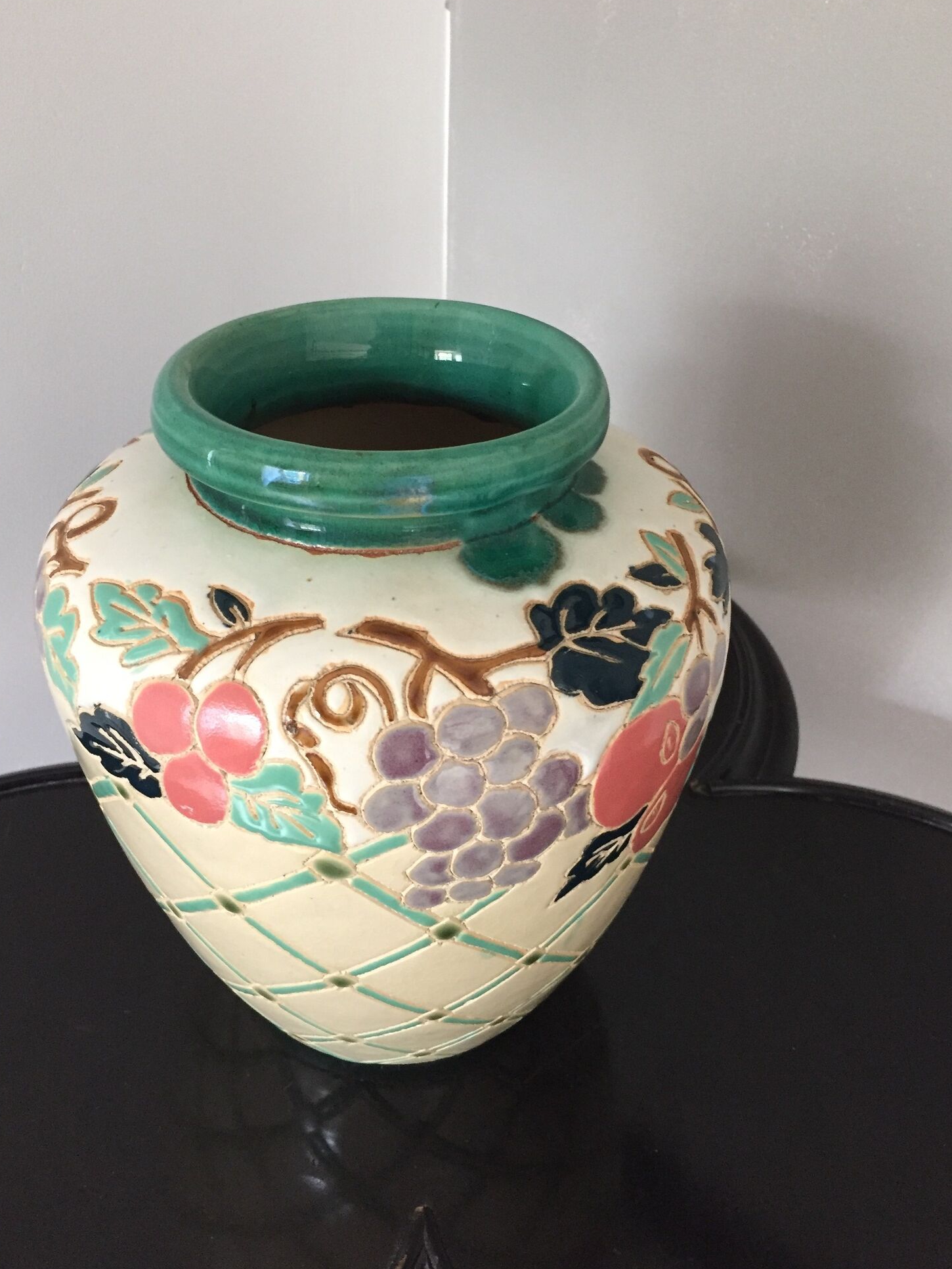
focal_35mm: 30
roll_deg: -0.4
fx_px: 1100
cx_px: 473
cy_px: 626
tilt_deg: -36.1
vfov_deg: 60.0
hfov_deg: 46.8
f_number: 2.2
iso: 250
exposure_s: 1/25
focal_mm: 4.15
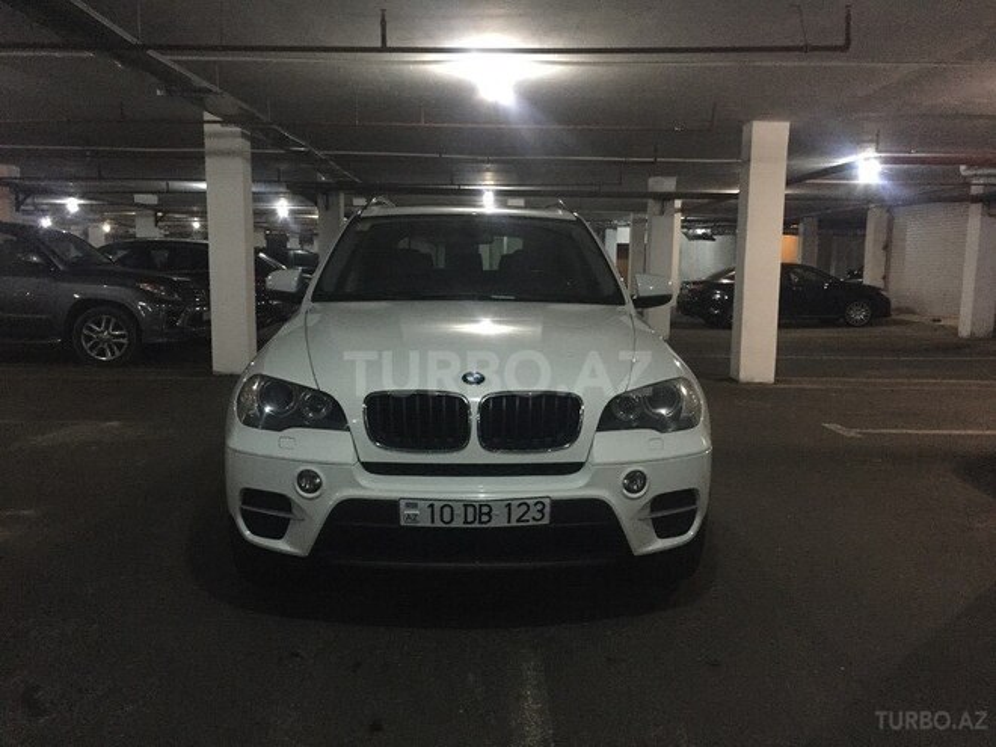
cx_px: 498
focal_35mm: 29
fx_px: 834
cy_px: 374
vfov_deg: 48.2
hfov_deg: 61.7
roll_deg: -1.6
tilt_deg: -8.1
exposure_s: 1/17
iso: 500
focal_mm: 4.15
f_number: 2.2
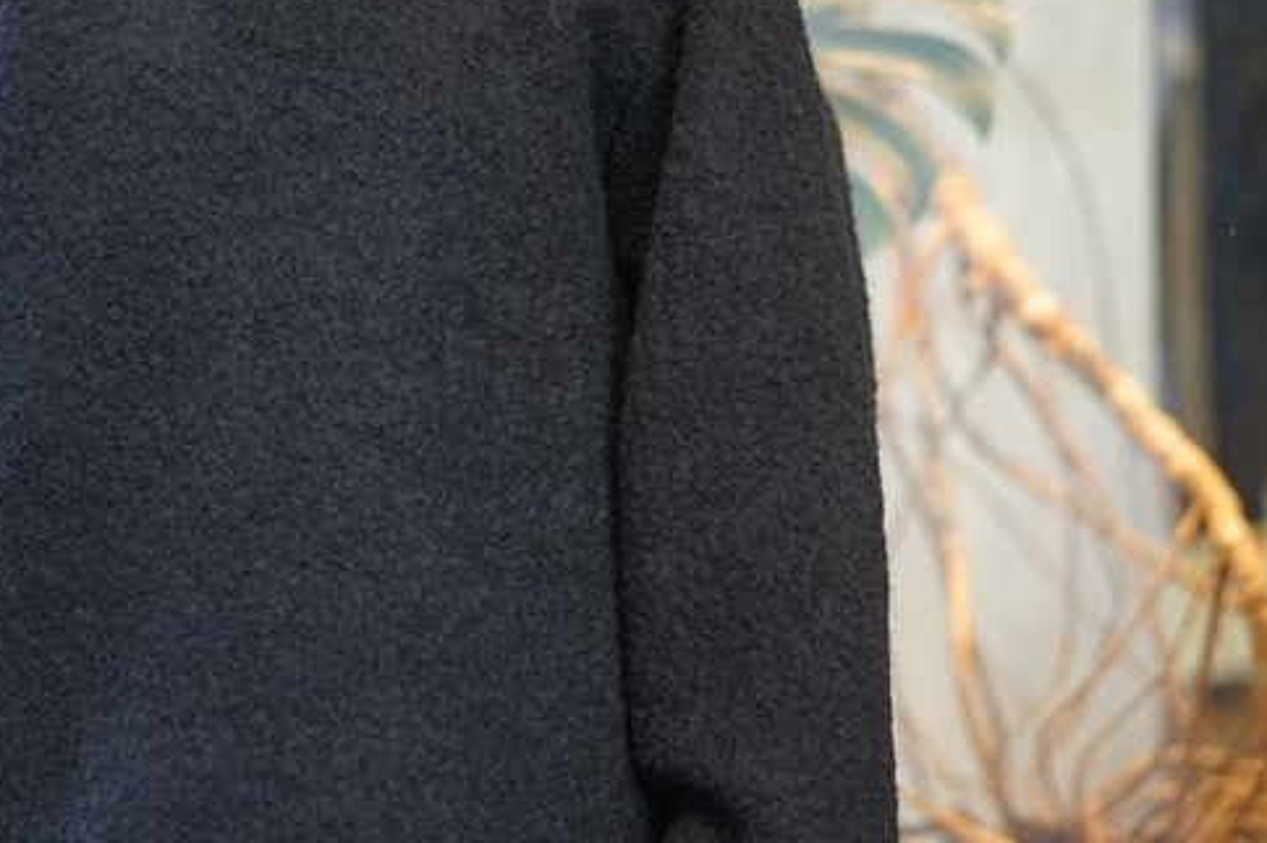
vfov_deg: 15.0
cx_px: 777
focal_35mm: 91
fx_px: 3200
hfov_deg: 22.4
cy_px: 284
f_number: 1.8
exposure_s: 1/60
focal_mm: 55
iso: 250
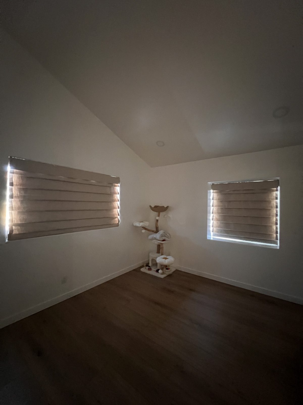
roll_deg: -2.8
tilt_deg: +0.6
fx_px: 152
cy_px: 202
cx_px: 152
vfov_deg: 106.2
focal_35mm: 13
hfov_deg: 89.9
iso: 1250
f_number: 1.8
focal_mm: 1.57
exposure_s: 1/30
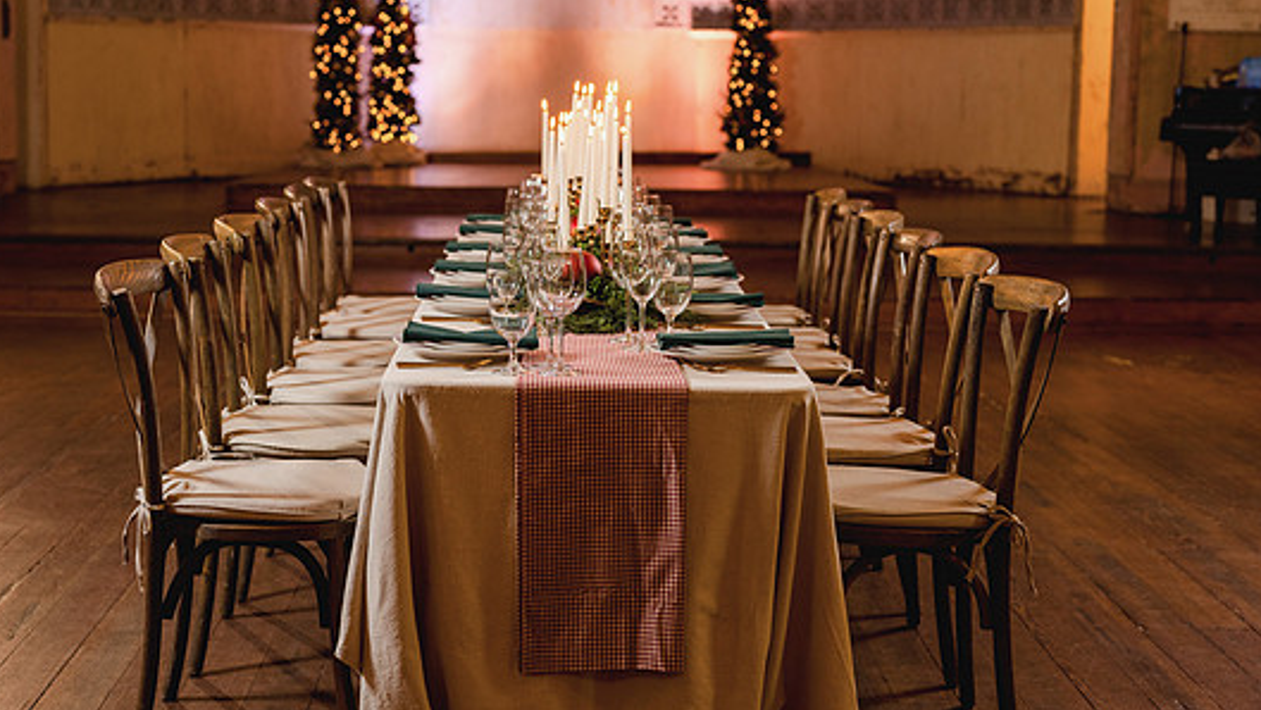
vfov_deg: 19.7
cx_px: 557
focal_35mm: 61
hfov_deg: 34.3
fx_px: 2040
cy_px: 290
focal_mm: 50
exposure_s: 1/80
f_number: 3.2
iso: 400
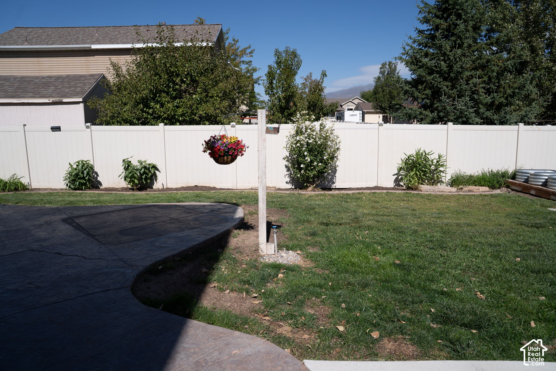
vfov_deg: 53.1
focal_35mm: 24
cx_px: 278
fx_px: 371
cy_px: 186
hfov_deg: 73.7
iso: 100
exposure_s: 1/1000
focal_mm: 24
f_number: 5
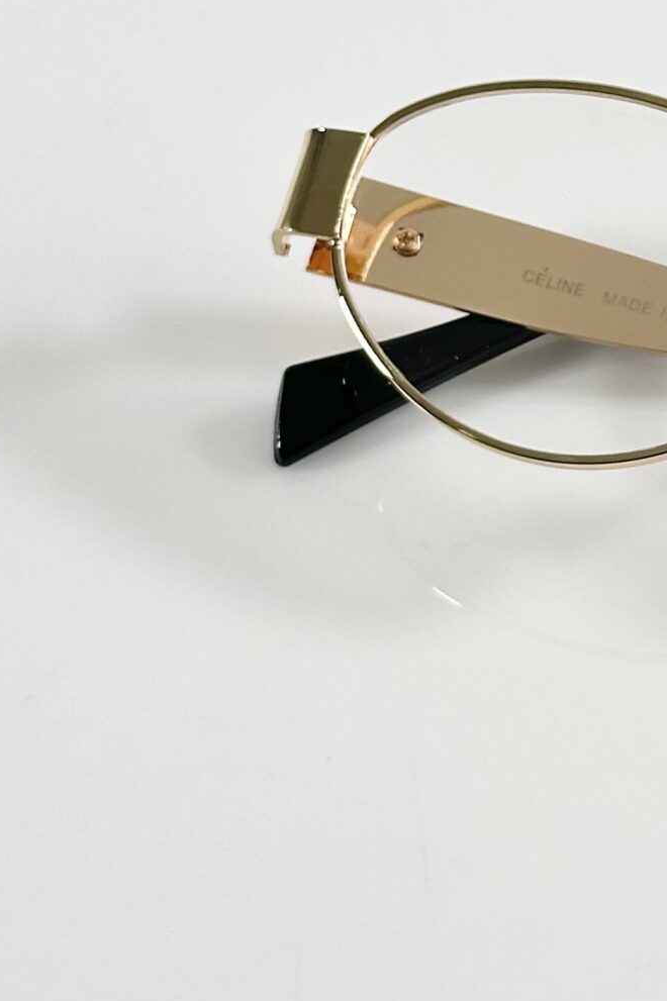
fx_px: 3587
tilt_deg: -46.0
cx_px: 893
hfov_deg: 10.4
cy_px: 304
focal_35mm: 129
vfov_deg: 15.8
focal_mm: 6.86
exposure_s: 1/100
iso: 50
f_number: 1.78
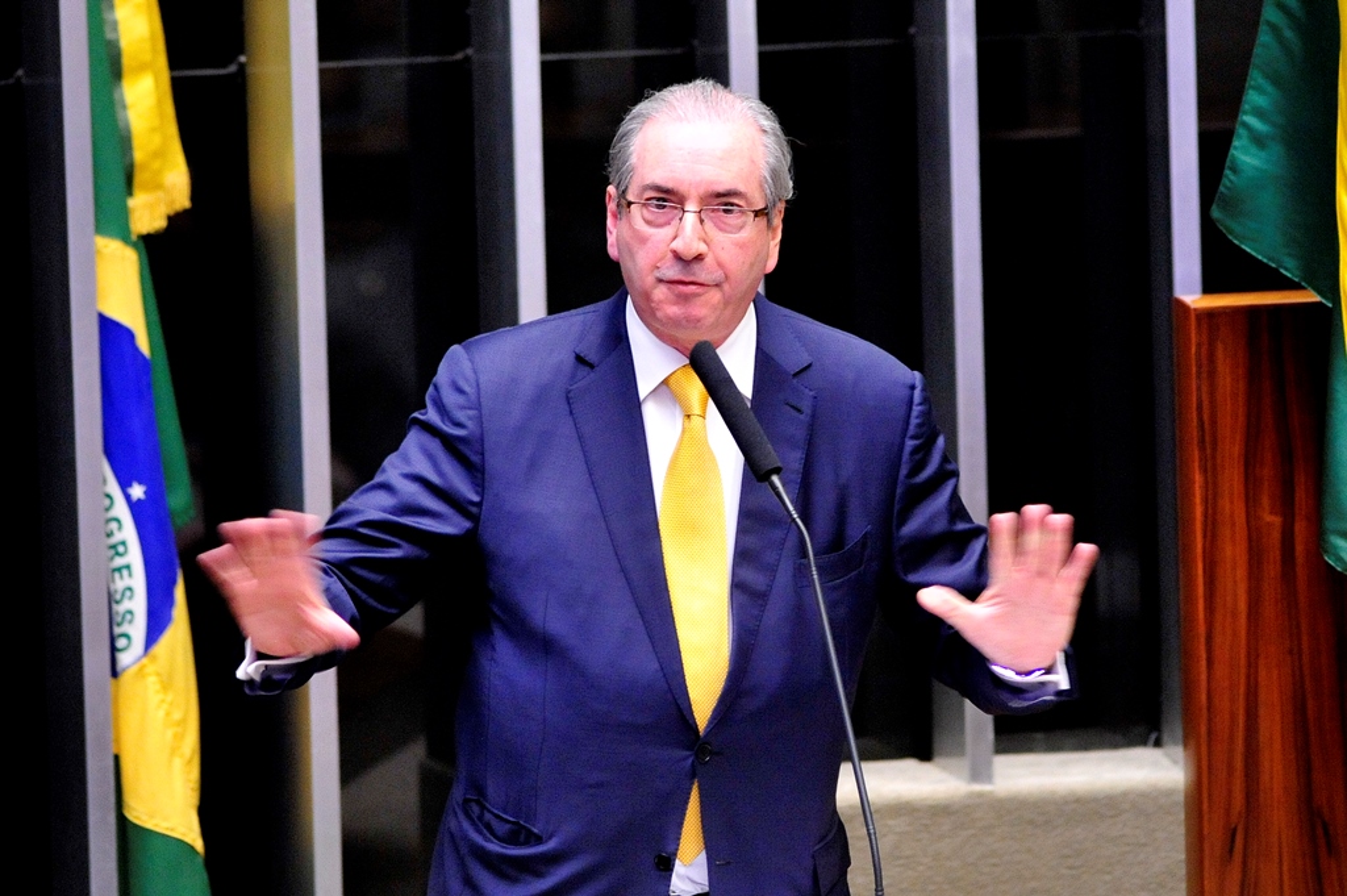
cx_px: 674
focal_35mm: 300
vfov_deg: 4.6
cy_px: 448
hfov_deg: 6.9
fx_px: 11216
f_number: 3.5
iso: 3200
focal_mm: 300
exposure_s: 1/60
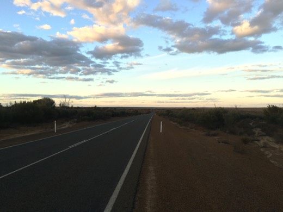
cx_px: 142
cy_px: 106
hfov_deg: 61.7
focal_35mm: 29
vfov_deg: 48.2
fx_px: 237
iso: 32
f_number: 2.2
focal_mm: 4.15
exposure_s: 1/60
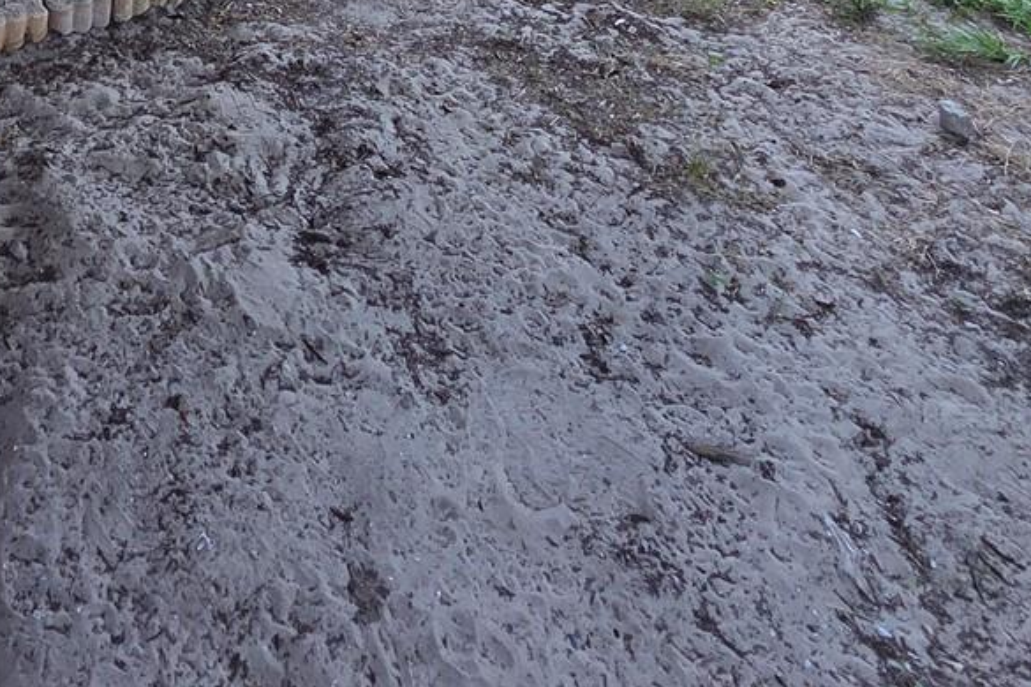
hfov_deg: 46.5
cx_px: 90
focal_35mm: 37
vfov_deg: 27.6
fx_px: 1060
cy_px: -282
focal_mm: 2.2
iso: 50
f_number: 2.2
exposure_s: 1/323
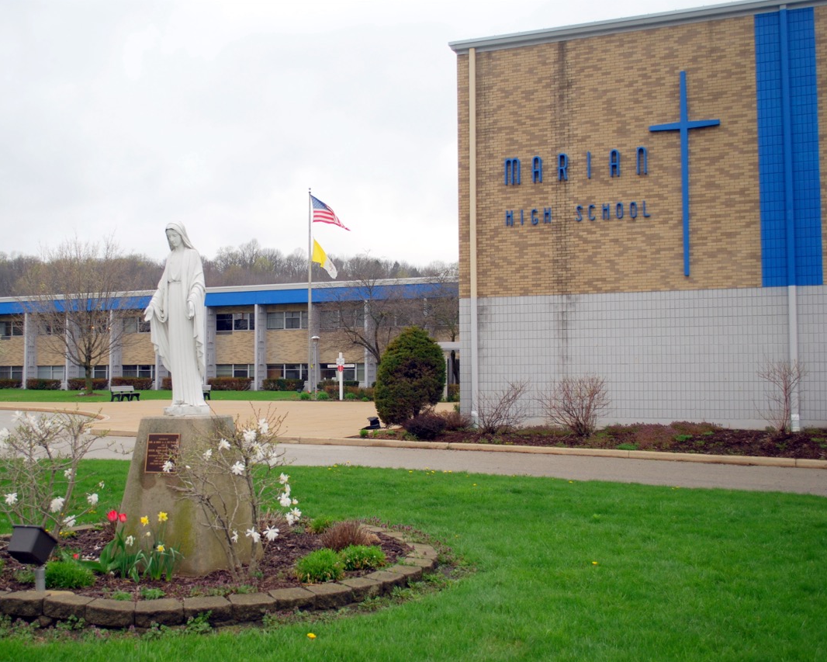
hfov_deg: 41.8
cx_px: 333
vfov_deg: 34.2
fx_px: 1077
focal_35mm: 44
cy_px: 331
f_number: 4.2
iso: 100
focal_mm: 26
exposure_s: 1/160
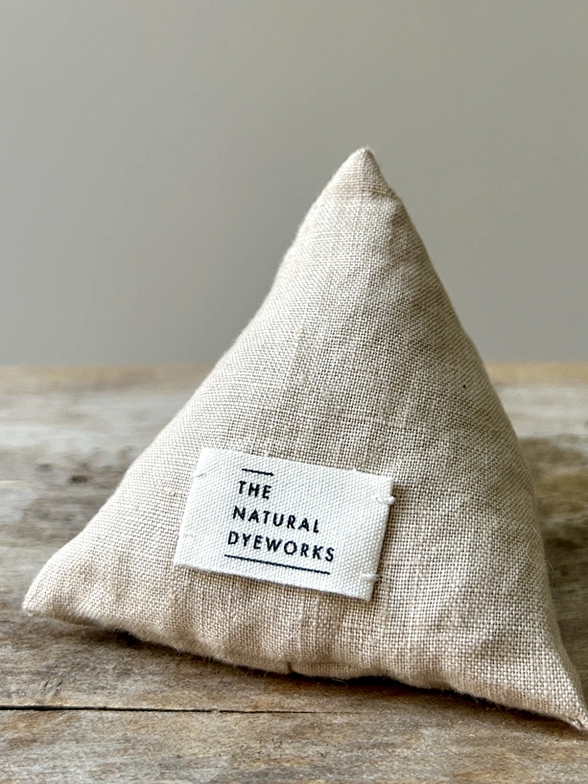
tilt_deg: -8.3
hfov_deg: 49.7
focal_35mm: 28
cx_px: 305
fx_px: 634
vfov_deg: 63.4
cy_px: 401
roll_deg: +1.5
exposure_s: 1/121
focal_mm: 5.7
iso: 125
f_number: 1.5
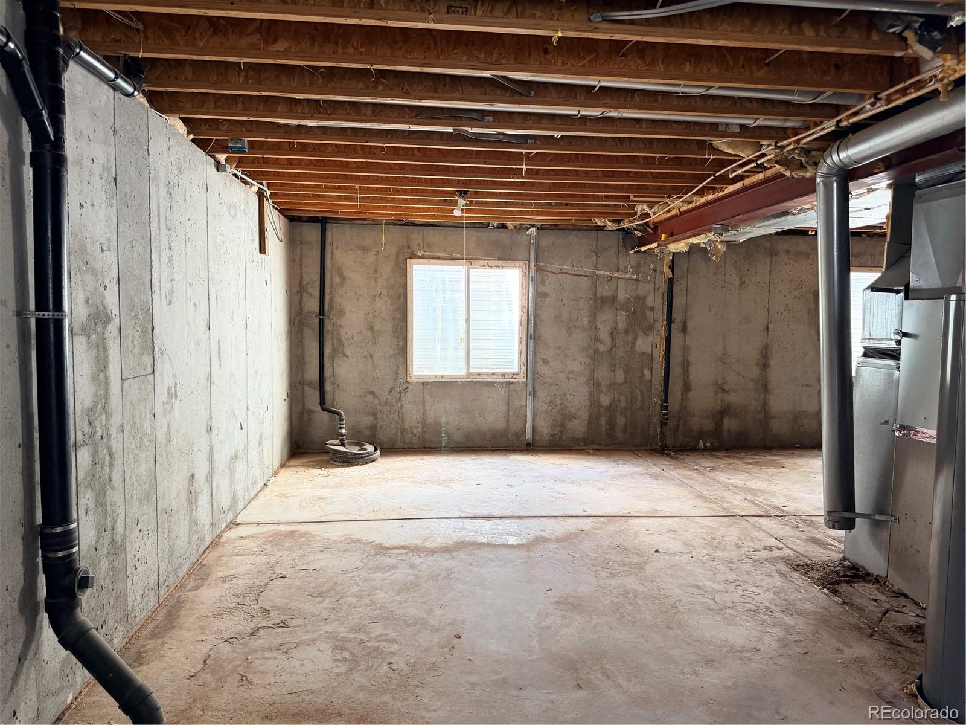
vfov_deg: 56.8
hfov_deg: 71.6
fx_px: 670
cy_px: 362
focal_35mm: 24
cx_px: 483
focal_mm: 6.76
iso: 250
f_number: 1.78
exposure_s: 1/60
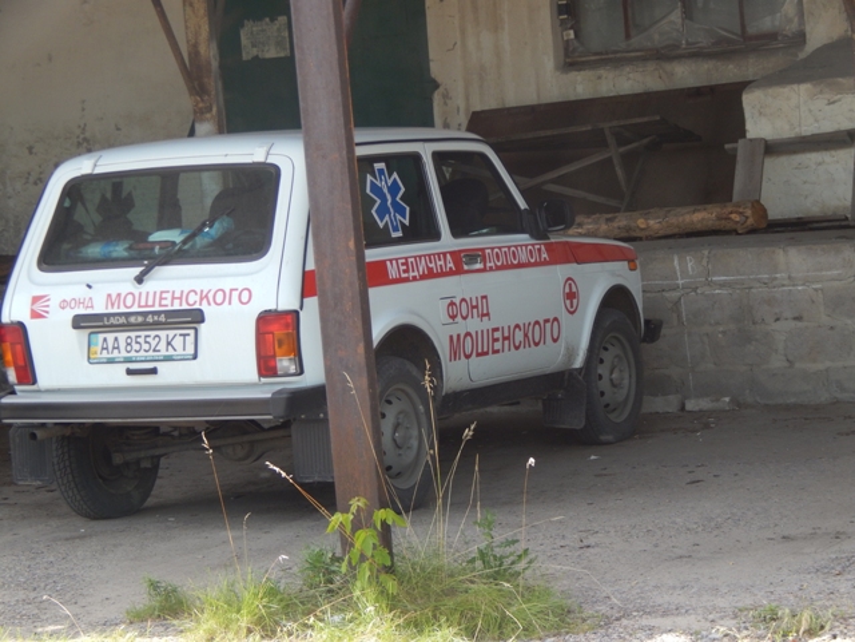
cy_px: 321
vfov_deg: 12.9
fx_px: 2840
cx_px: 428
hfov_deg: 17.1
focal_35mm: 115
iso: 125
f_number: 4.6
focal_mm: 20.5
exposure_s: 1/160
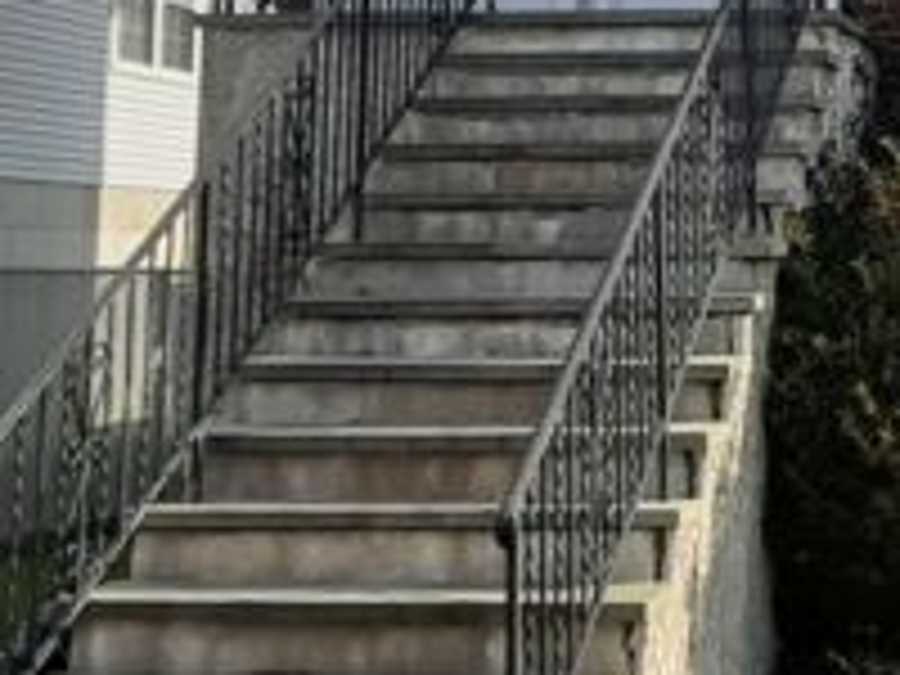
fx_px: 2158
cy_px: 45
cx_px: 1044
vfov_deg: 17.5
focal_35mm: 83
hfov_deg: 22.0
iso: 40
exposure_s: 1/1992
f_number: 1.7
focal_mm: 3.93
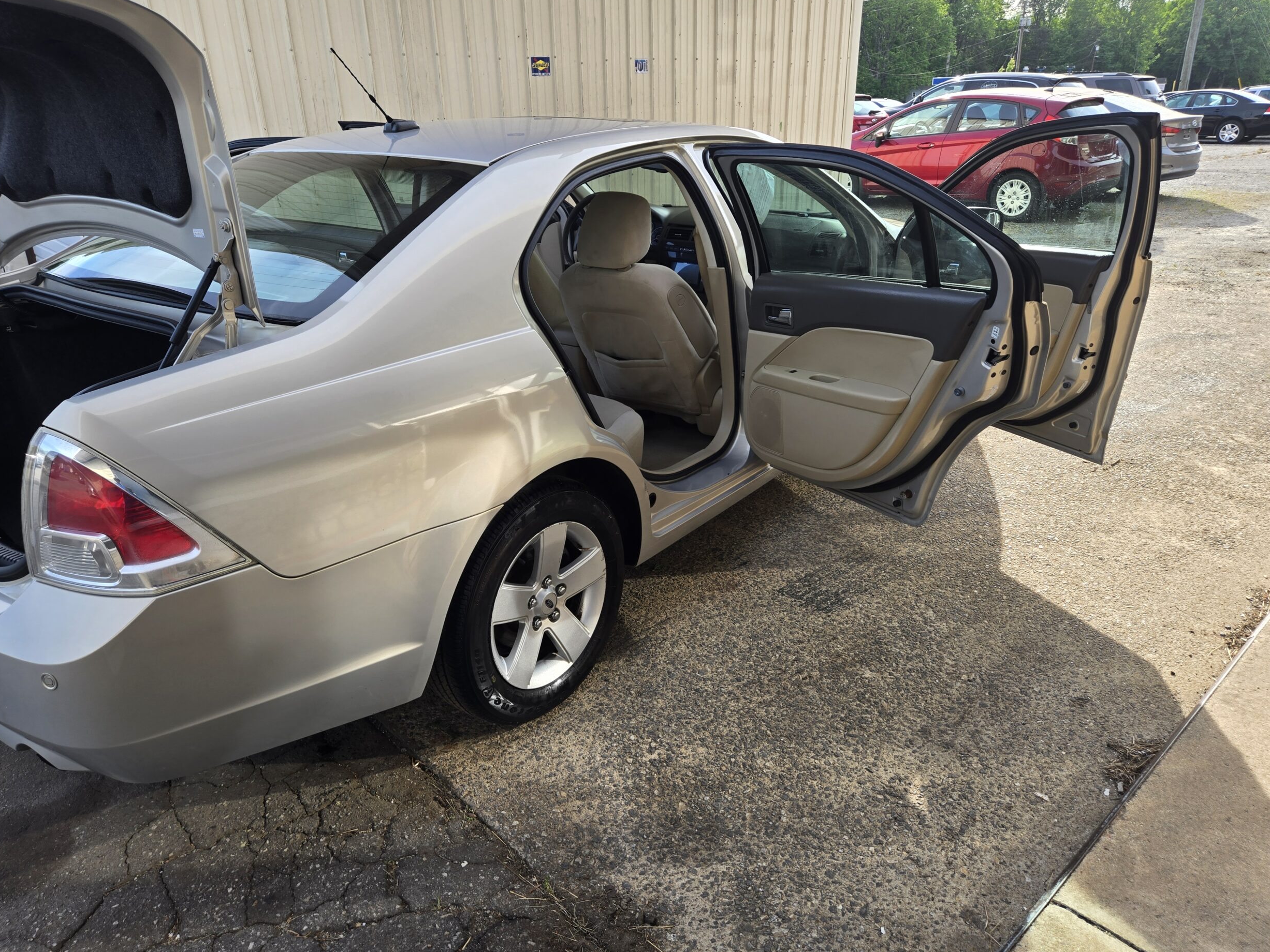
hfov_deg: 71.6
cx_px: 633
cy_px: 457
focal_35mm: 24
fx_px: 881
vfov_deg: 56.8
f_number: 1.8
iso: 25
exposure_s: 1/294
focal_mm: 5.4
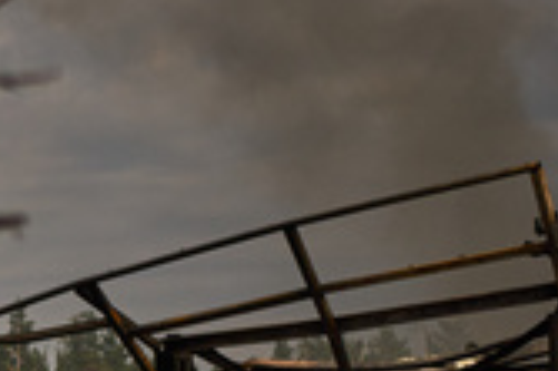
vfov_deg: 6.3
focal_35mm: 215
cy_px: 628
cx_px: -752
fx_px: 3329
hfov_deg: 8.8
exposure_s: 1/32000
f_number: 1.4
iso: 100
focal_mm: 35
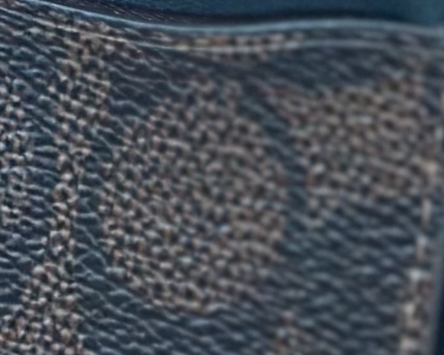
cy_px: -302
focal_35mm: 277
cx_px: 16
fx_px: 3641
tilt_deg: -29.9
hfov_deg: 7.0
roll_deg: -3.8
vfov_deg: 5.5
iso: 640
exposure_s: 1/40
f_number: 1.78
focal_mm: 6.86
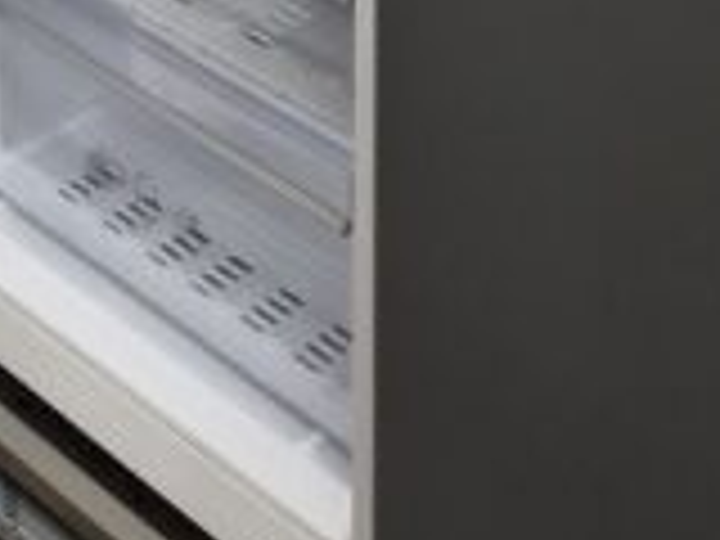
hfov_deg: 17.8
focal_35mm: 105
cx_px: -146
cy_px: -882
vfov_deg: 11.1
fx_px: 2184
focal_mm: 5.4
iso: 320
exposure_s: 1/100
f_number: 1.8
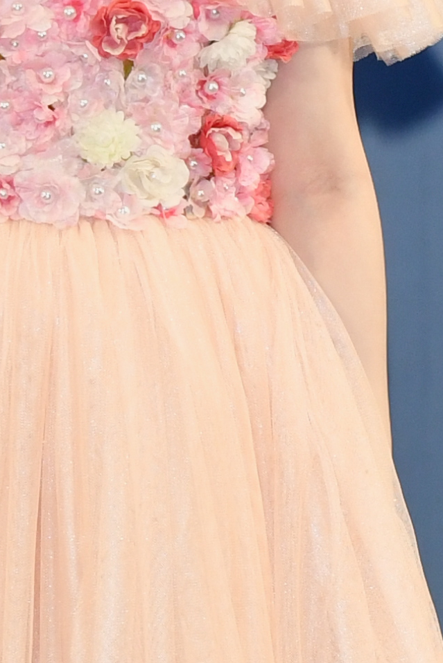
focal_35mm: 1526
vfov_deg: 1.4
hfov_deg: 0.9
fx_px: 28153
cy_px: 421
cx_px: 106
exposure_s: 1/250
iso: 800
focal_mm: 175
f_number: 5.6
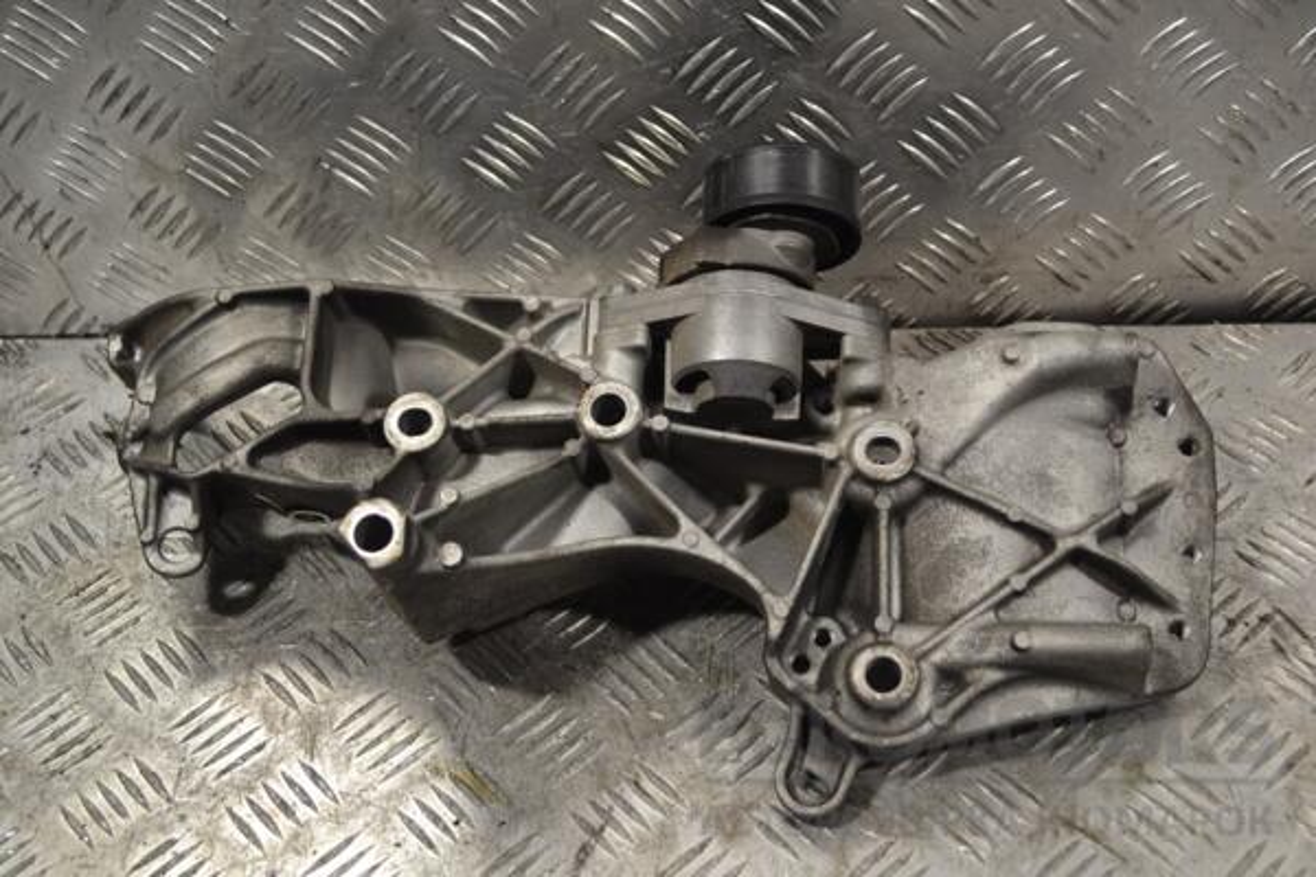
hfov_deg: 41.1
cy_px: 438
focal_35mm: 48
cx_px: 658
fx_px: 1755
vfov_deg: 28.1
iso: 400
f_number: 5
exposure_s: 1/100
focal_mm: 32
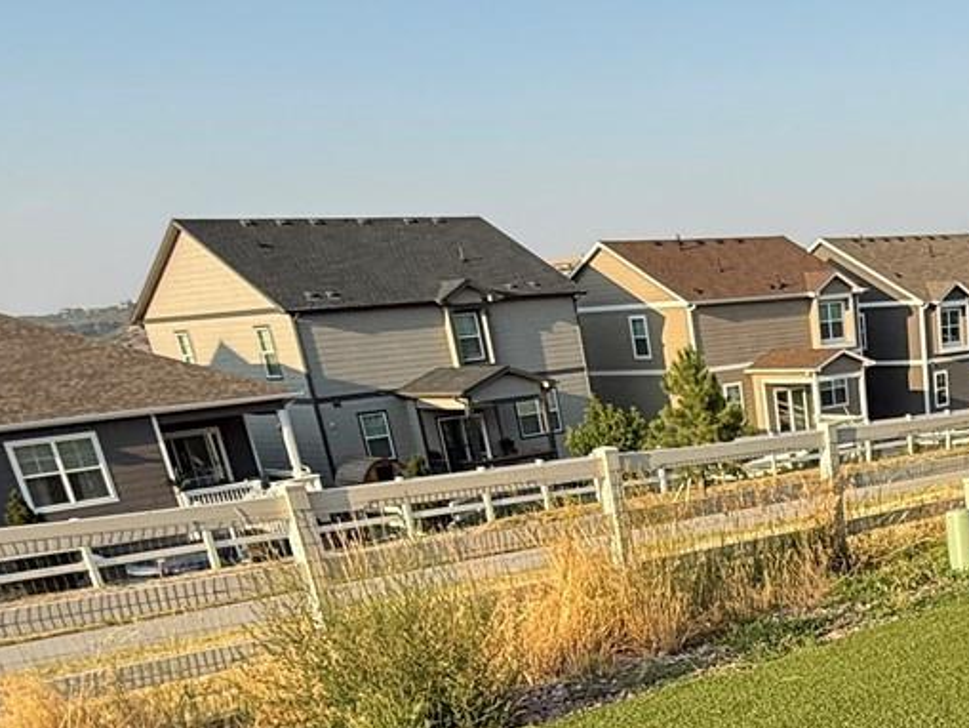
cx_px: 937
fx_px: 1232
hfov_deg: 38.7
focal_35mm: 44
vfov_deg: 28.7
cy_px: 867
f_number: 2.2
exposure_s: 1/475
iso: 50
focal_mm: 2.22
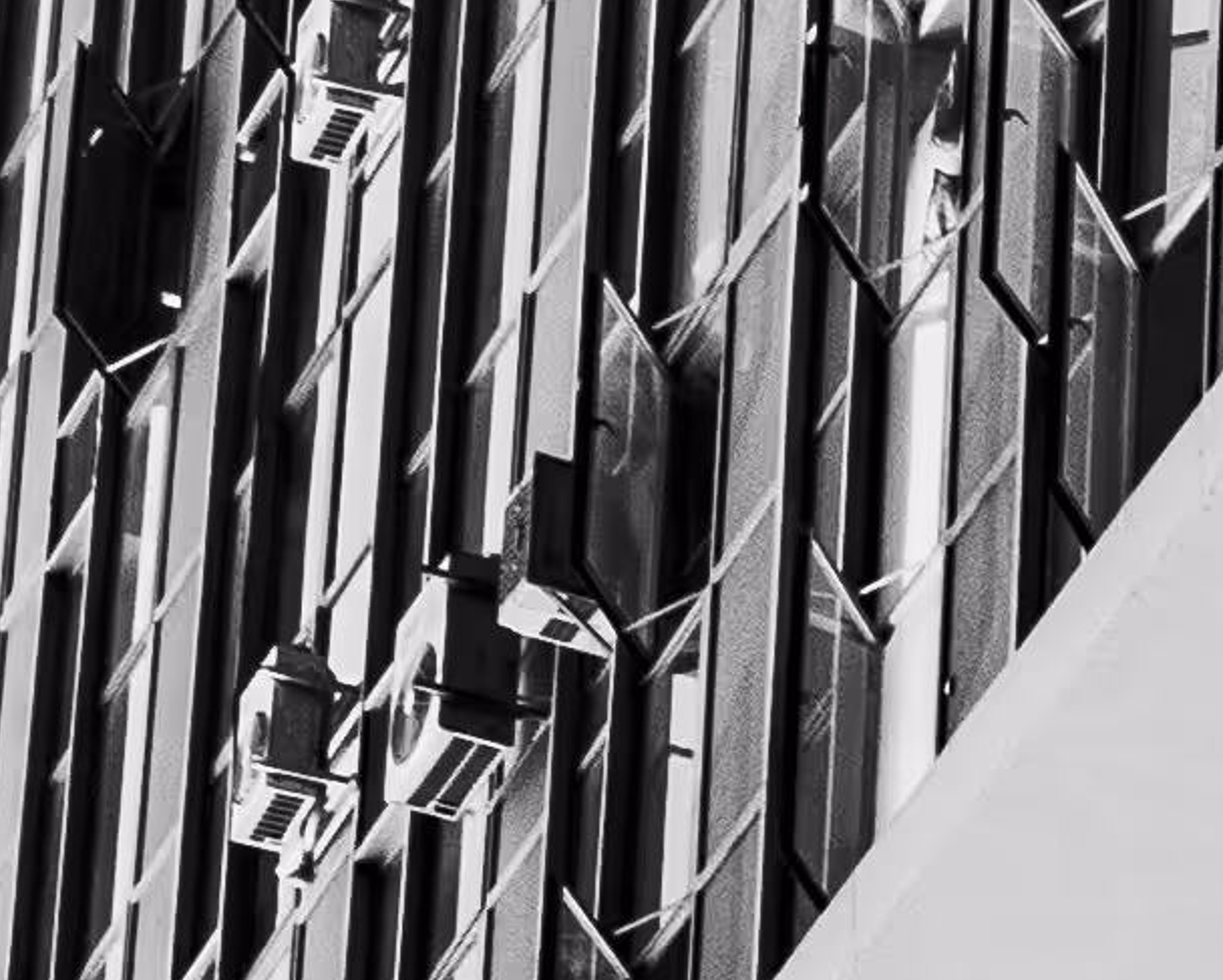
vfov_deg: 4.5
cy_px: 1960
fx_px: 12385
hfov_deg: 5.4
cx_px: 3564
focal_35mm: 342
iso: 400
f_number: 8
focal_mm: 20.1
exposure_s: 1/400
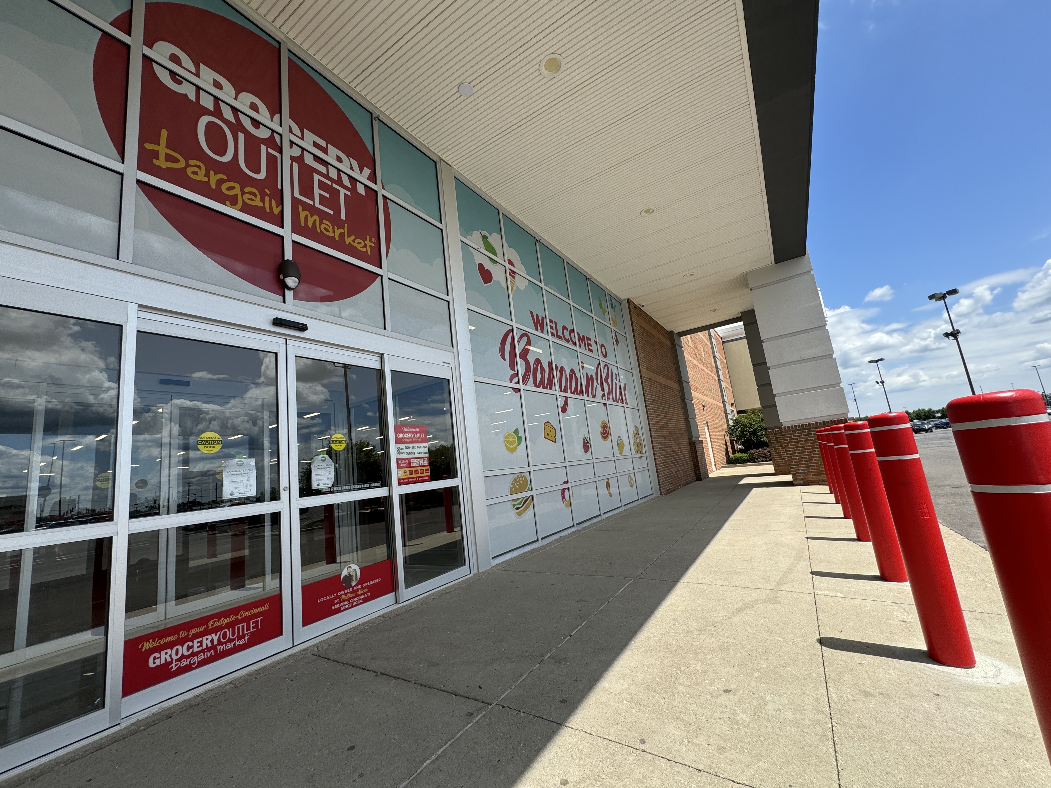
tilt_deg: +9.9
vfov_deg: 85.7
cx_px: 526
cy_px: 394
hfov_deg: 102.1
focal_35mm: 14
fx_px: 425
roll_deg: +6.6
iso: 50
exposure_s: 1/1236
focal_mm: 2.22
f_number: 2.2
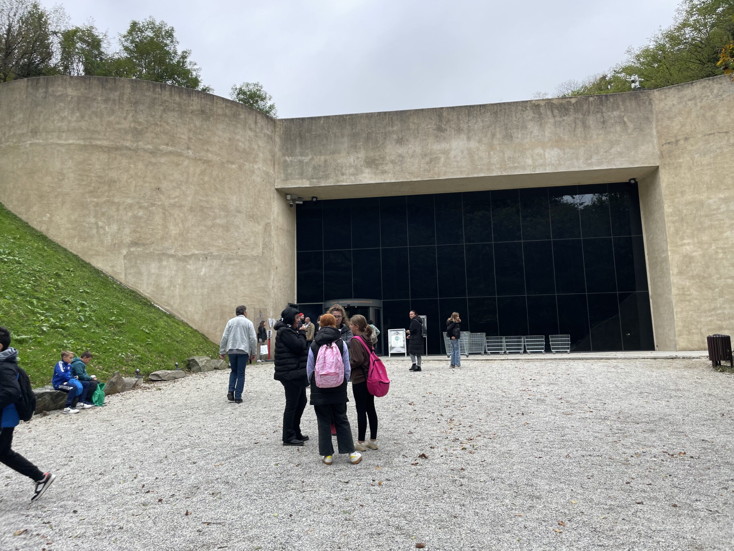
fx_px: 551
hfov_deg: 67.3
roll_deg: +1.9
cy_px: 276
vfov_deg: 53.1
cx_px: 367
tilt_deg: +9.1
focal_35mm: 26
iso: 32
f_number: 1.6
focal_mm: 4.2
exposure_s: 1/221
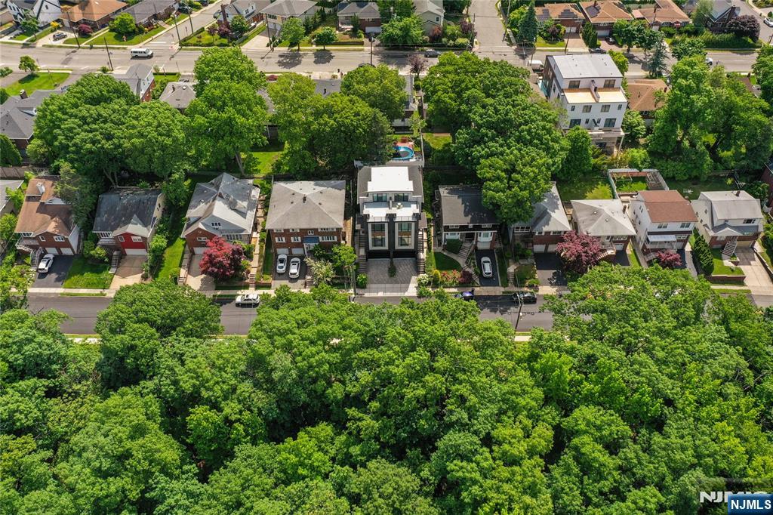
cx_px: 386
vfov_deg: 46.4
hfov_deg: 65.5
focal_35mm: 28
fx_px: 601
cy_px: 258
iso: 100
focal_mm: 10.26
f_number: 4.5
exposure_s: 1/500
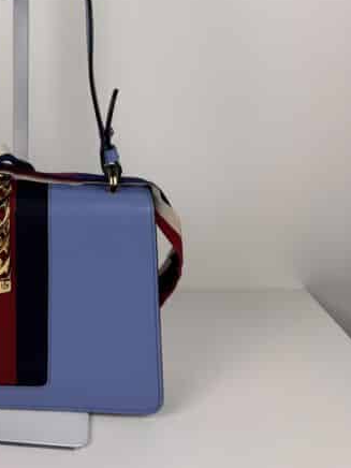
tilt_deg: -9.6
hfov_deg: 31.3
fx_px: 595
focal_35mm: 44
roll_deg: +0.1
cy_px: 70
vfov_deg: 40.5
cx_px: 31
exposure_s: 1/685
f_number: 1.78
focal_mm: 6.76
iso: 80
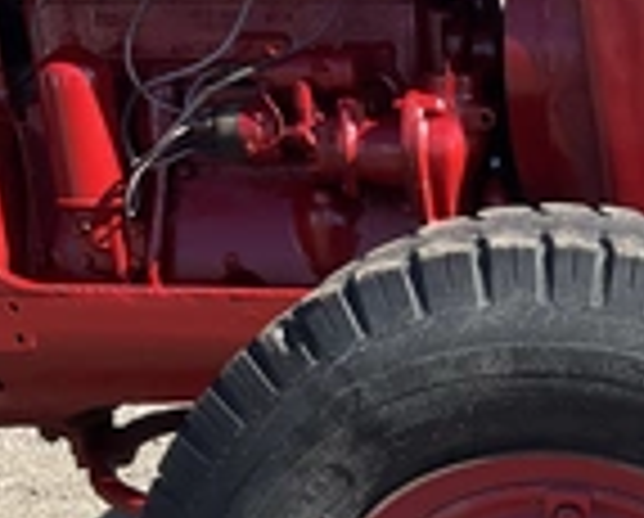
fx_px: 1509
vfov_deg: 18.6
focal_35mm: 79
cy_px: 604
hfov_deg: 22.9
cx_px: 680
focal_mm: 3
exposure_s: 1/912
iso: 25
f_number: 1.8
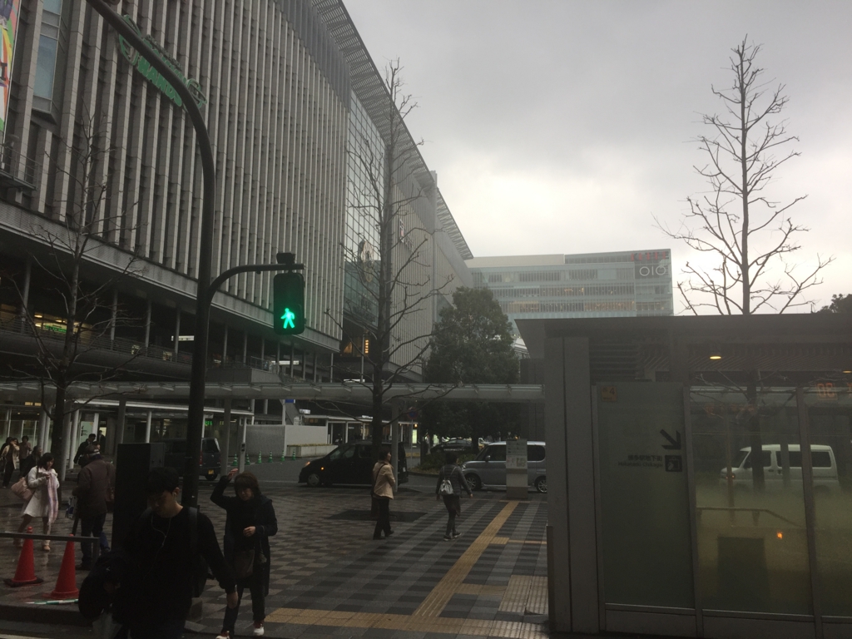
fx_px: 714
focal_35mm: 29
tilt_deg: +9.3
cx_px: 426
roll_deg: -1.9
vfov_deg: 48.2
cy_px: 320
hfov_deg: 61.7
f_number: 2.2
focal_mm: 4.15
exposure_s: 1/184
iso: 32
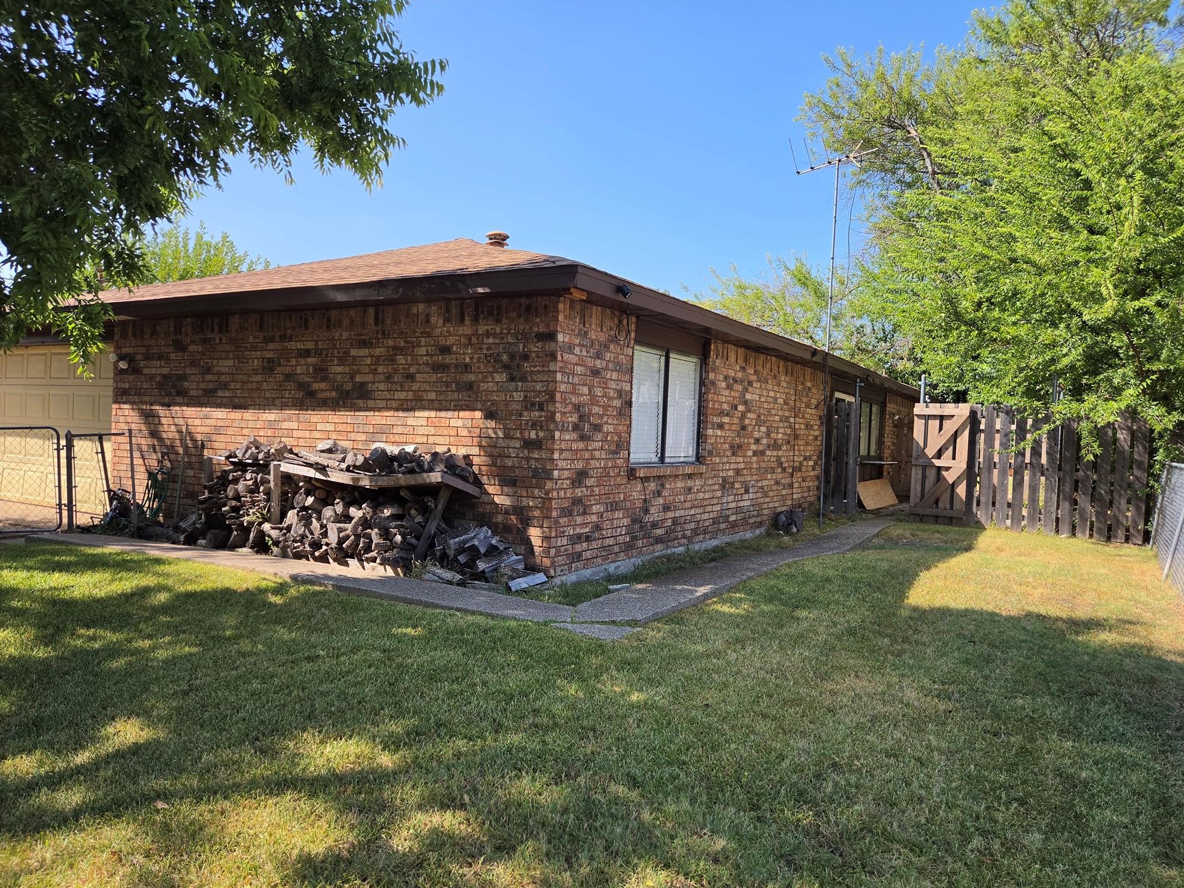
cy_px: 461
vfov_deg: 56.8
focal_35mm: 24
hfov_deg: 71.6
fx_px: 821
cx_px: 597
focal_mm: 5.4
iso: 80
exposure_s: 1/2397
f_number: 1.8
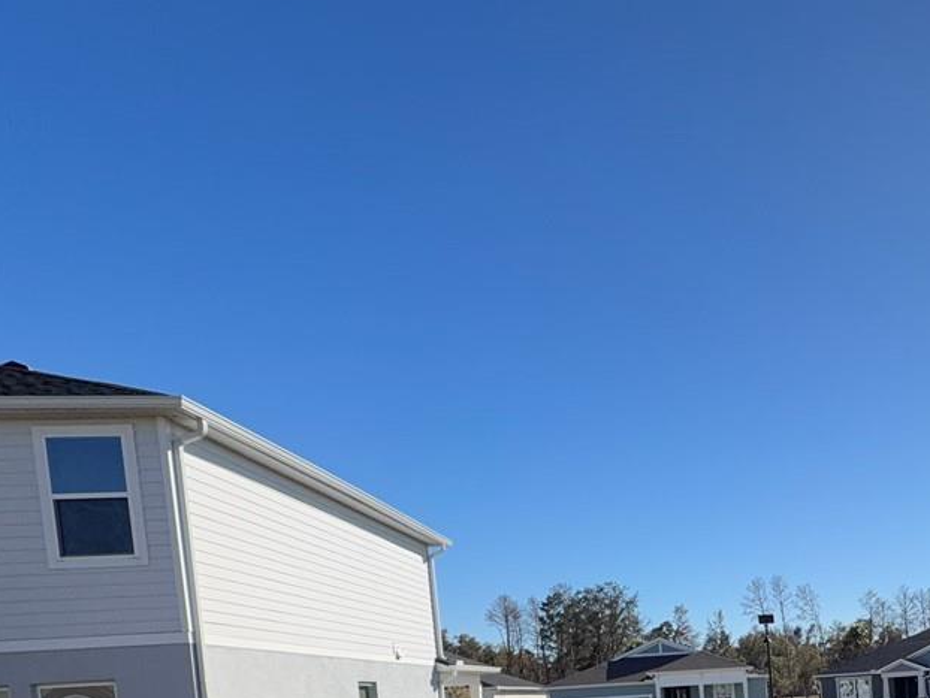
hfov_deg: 44.7
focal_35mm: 36
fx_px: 968
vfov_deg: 34.6
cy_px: 753
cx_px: 902
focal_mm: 2.22
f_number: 2.2
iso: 20
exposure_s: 1/1211
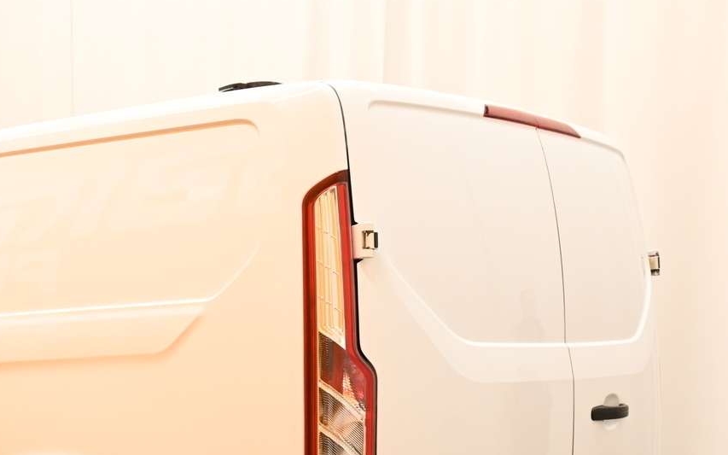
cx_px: 133
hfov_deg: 32.5
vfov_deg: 20.7
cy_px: 442
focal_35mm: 61
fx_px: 1210
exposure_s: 1/30
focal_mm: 21
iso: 1100
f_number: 5.6
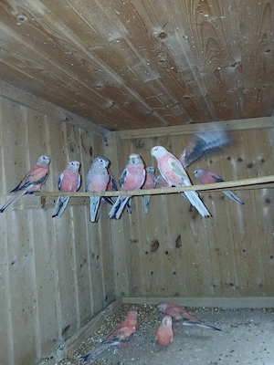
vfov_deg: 67.3
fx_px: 274
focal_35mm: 26
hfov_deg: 53.1
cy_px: 182
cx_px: 137
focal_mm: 3.98
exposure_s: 1/50
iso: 250
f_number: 1.8
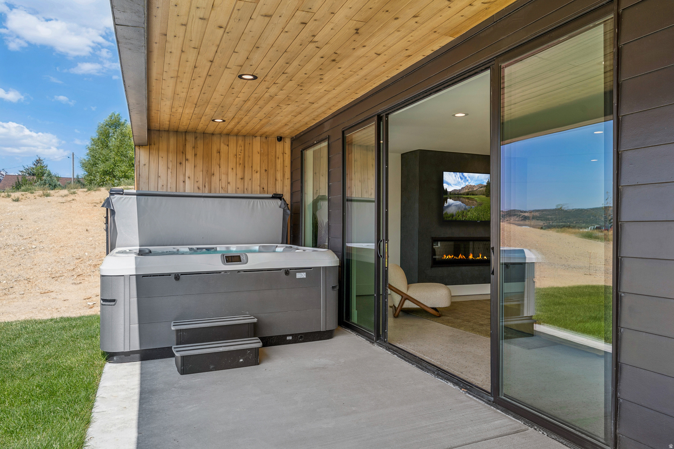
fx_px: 449
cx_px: 337
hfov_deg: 73.7
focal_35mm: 24
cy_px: 224
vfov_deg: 53.1
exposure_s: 1/100
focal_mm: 24
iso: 160
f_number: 8
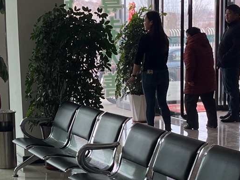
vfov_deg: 14.4
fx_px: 707
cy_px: 138
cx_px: 63
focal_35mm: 102
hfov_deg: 19.1
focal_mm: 5.1
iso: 40
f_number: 1.6
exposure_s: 1/121
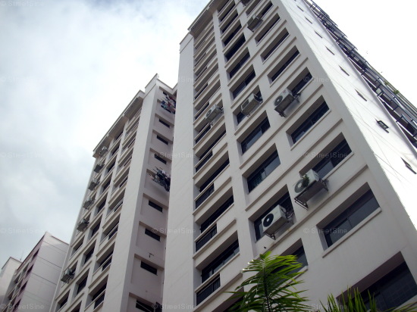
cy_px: 156
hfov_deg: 50.2
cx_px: 208
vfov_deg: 38.6
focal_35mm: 37
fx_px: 446
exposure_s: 1/250
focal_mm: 6.2
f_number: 5.6
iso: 80
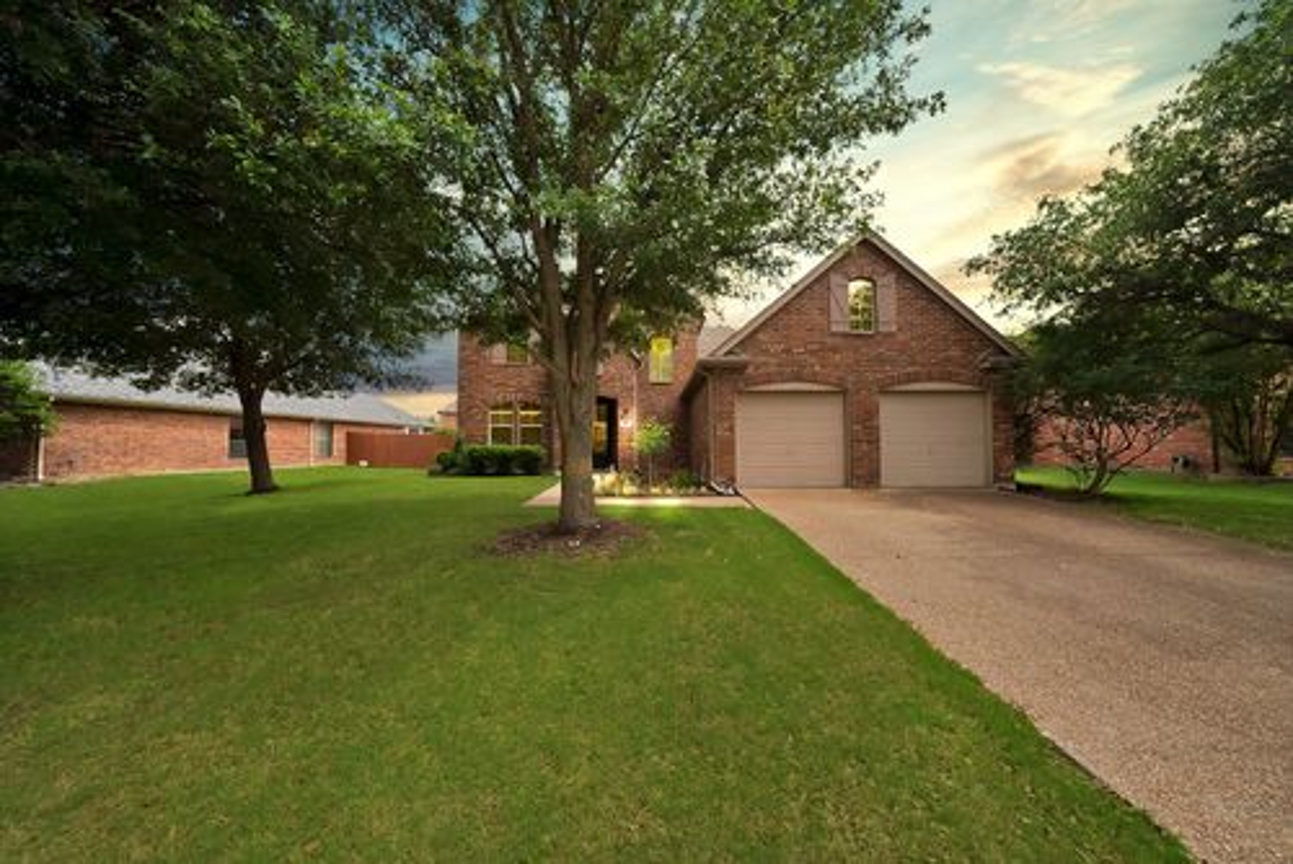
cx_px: 646
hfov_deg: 112.6
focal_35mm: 12
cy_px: 432
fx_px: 431
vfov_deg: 90.1
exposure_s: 1/320
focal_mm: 12
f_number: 9
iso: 640
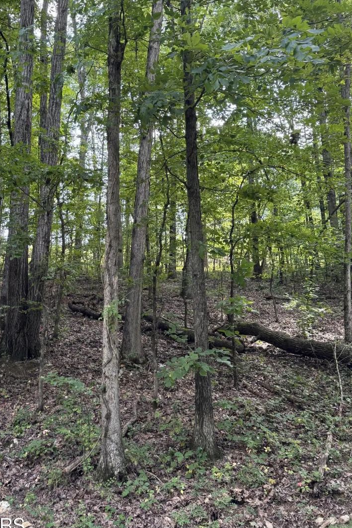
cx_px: 135
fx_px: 469
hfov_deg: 40.9
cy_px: 218
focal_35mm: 32
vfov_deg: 58.4
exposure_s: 1/121
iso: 125
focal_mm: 6.76
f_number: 1.78
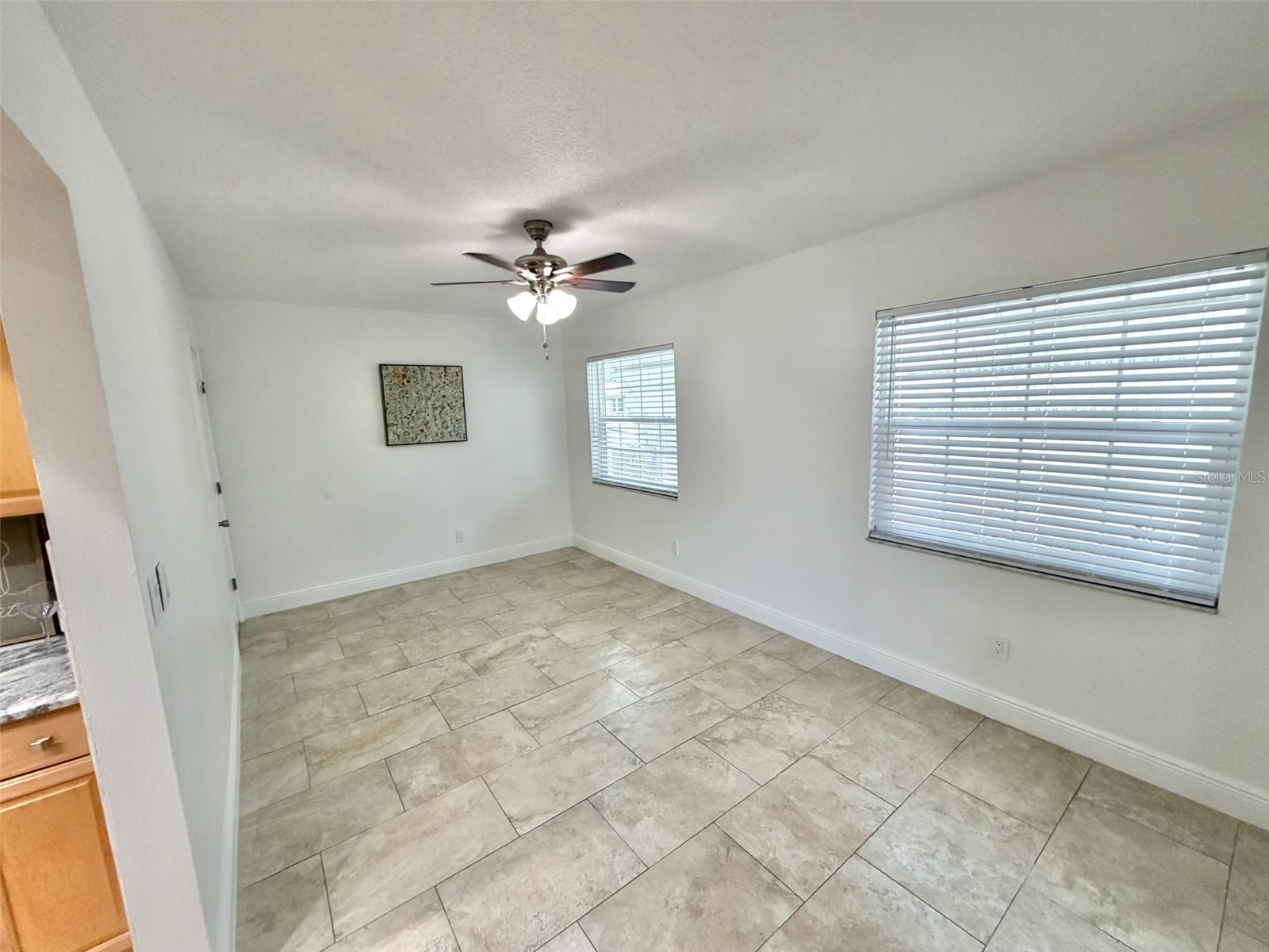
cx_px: 634
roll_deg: +1.3
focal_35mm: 14
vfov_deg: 85.7
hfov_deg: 102.1
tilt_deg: -8.0
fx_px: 513
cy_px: 476
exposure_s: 1/120
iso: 250
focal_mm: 2.22
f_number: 2.2
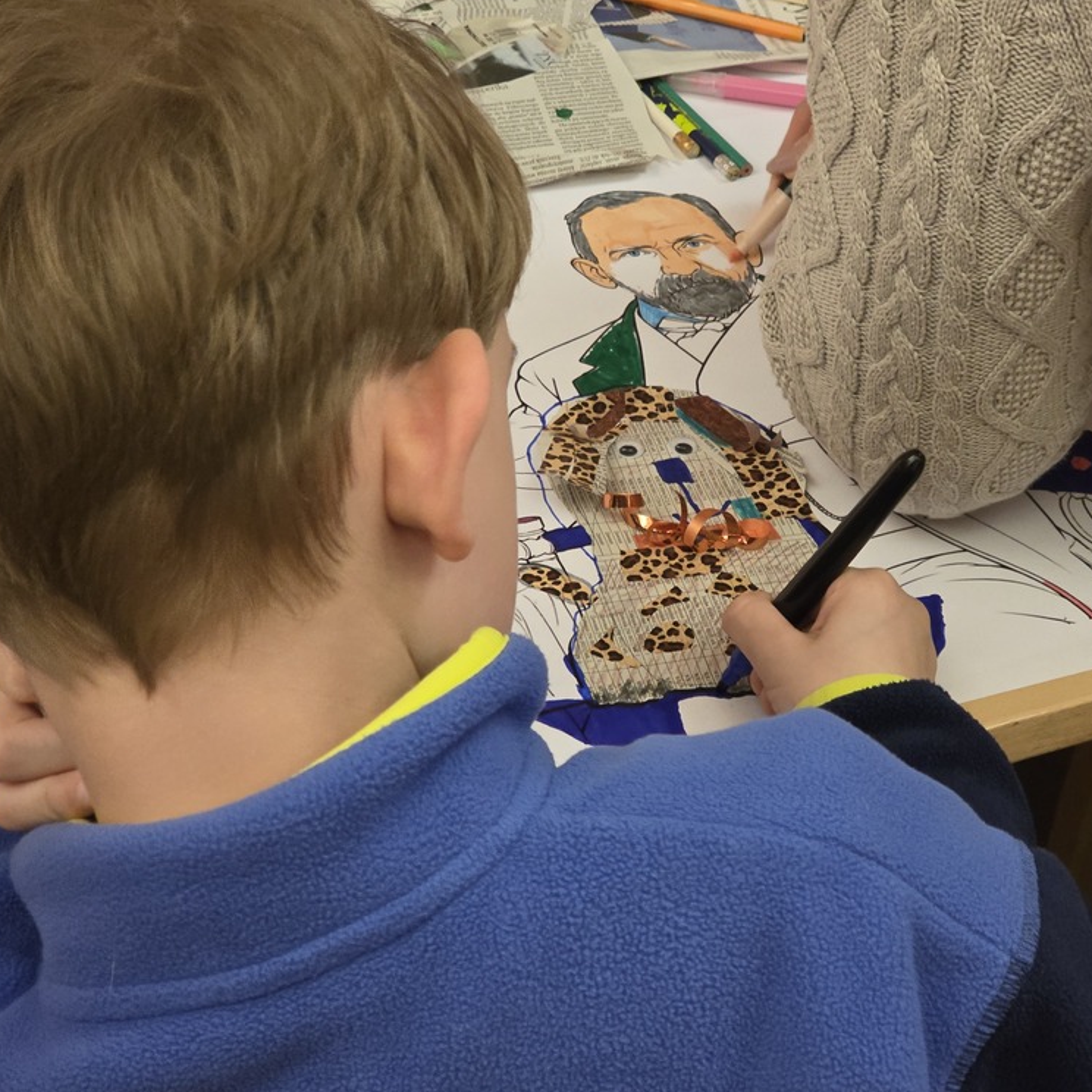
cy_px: 549
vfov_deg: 21.1
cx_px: 674
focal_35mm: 82
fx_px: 2927
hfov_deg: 21.1
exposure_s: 1/33.3
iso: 800
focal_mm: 7.9
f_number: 2.4
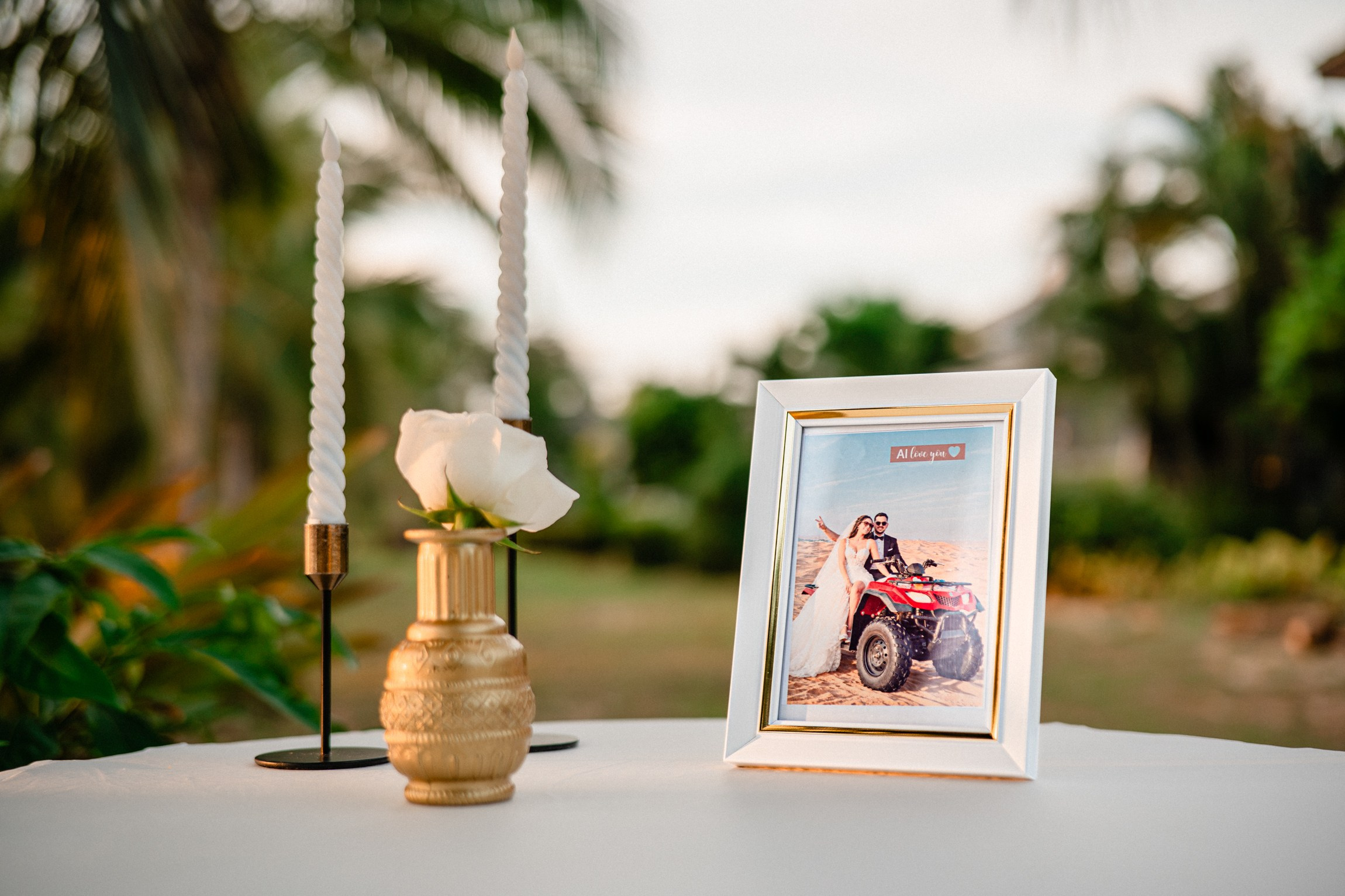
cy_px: 448
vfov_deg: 27.0
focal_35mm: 50
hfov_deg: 39.6
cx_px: 672
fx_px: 1868
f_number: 2.2
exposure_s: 1/400
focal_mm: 50
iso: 100
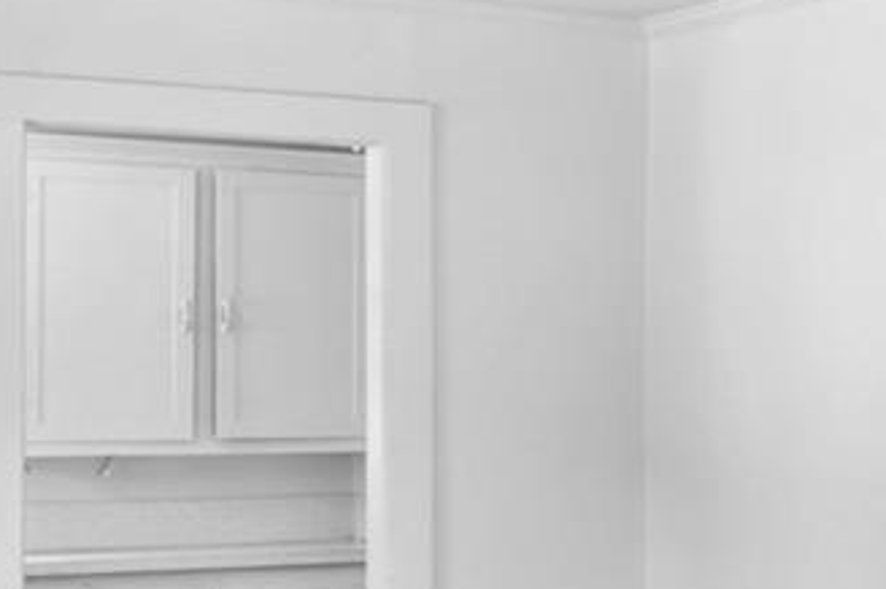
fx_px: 2459
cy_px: 420
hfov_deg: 15.6
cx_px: 1842
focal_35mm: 100
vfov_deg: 13.6
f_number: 8
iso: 100
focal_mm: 16
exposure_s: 1/2
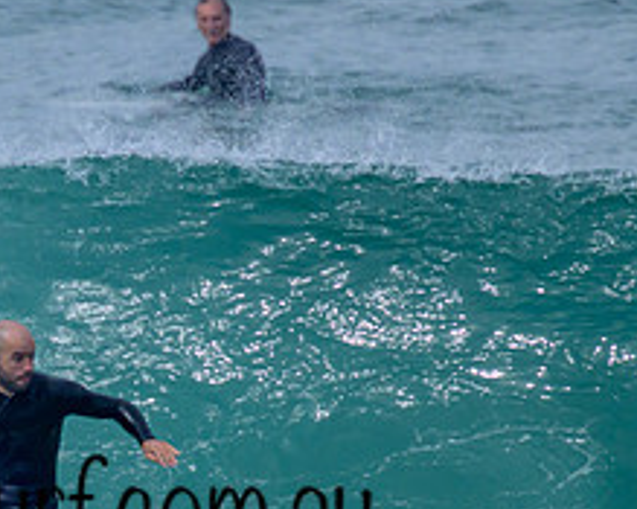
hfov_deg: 0.7
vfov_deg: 0.6
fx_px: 51219
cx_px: -16
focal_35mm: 2718
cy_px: 495
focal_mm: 800
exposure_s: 1/2000
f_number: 11
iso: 720
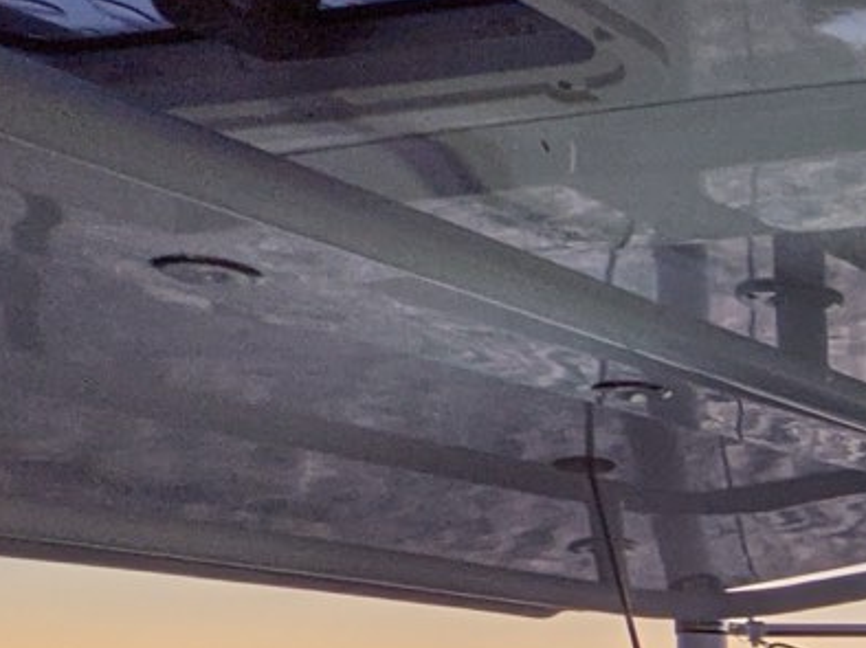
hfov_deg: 20.7
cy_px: 905
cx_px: 1558
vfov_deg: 20.1
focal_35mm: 65
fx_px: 1625
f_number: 2.2
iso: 43
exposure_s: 1/24
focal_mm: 2.22
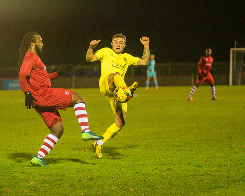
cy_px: 98
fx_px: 1530
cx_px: 108
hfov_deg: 9.2
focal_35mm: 211
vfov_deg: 7.3
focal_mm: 125
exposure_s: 1/800
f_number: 2.8
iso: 5000
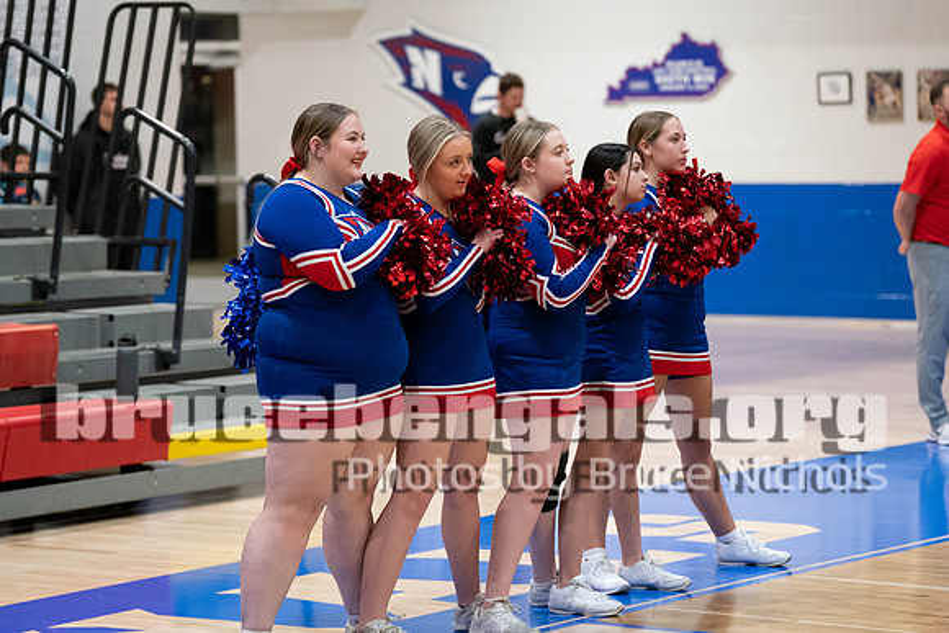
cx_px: 567
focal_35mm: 129
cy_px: 255
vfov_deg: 10.6
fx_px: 3404
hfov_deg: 15.9
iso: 5000
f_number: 2.8
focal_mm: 108
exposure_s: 1/1000
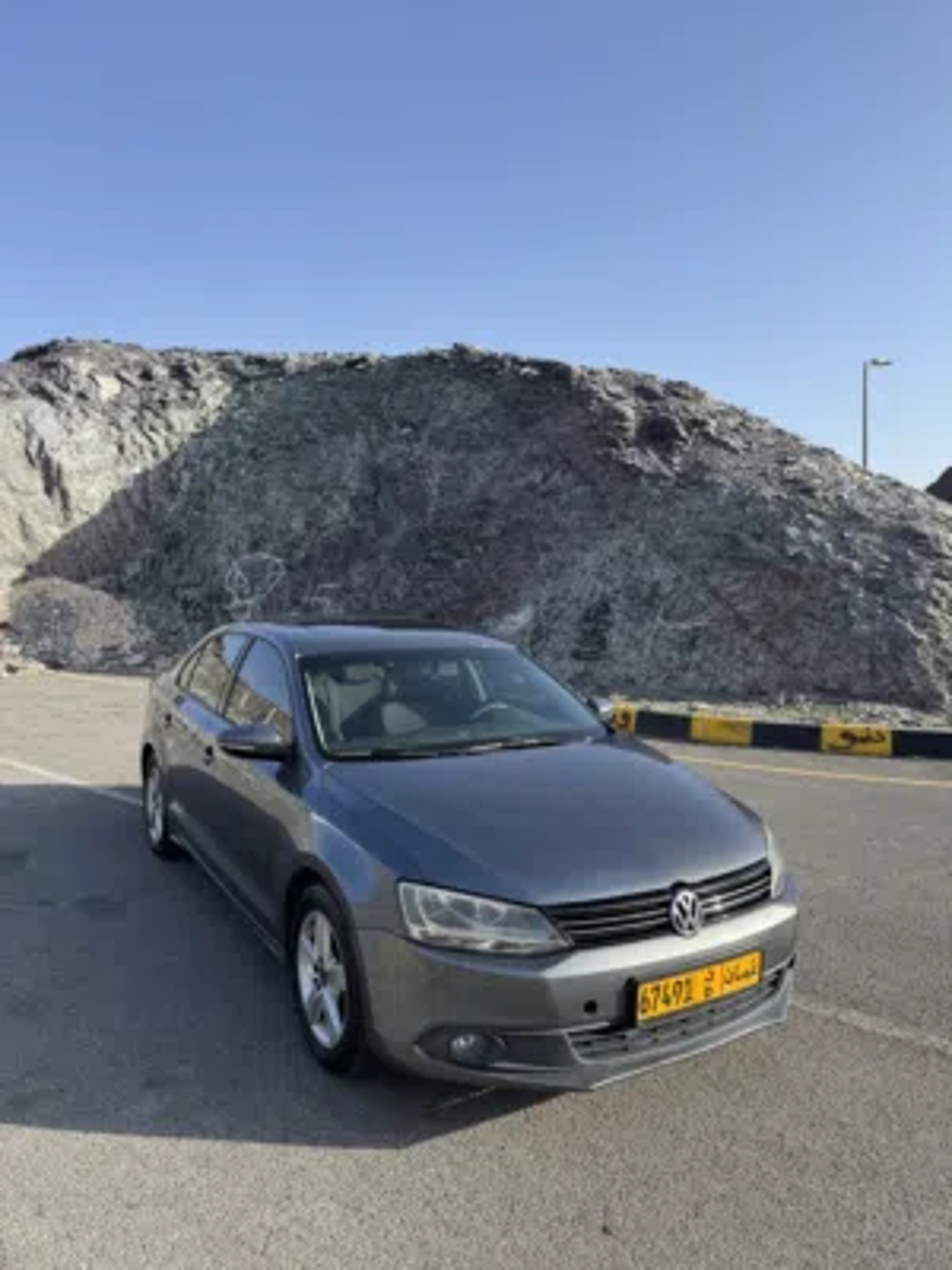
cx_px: 476
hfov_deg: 56.8
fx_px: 880
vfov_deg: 71.6
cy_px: 635
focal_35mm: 24
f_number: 1.78
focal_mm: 6.76
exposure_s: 1/2252
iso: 80
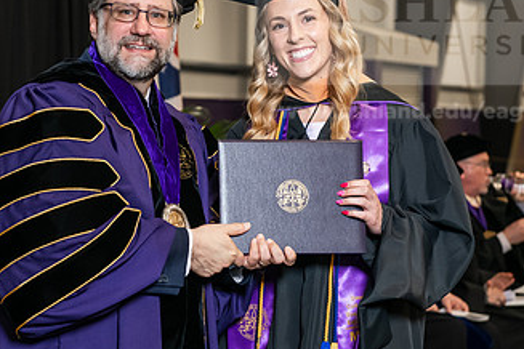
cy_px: 145
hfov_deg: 16.5
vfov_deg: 11.1
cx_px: 207
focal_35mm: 124
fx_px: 1805
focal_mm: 70
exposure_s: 1/200
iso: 2000
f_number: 5
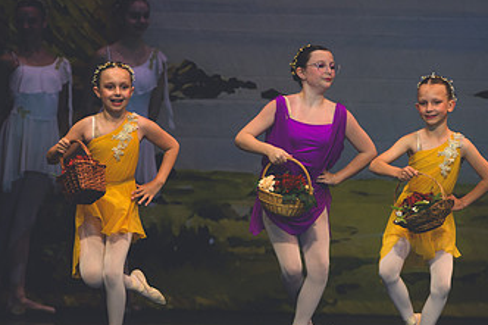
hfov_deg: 3.9
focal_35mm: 524
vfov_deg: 2.6
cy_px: 147
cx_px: 232
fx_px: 7099
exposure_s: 1/500
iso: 640
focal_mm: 200
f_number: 2.8
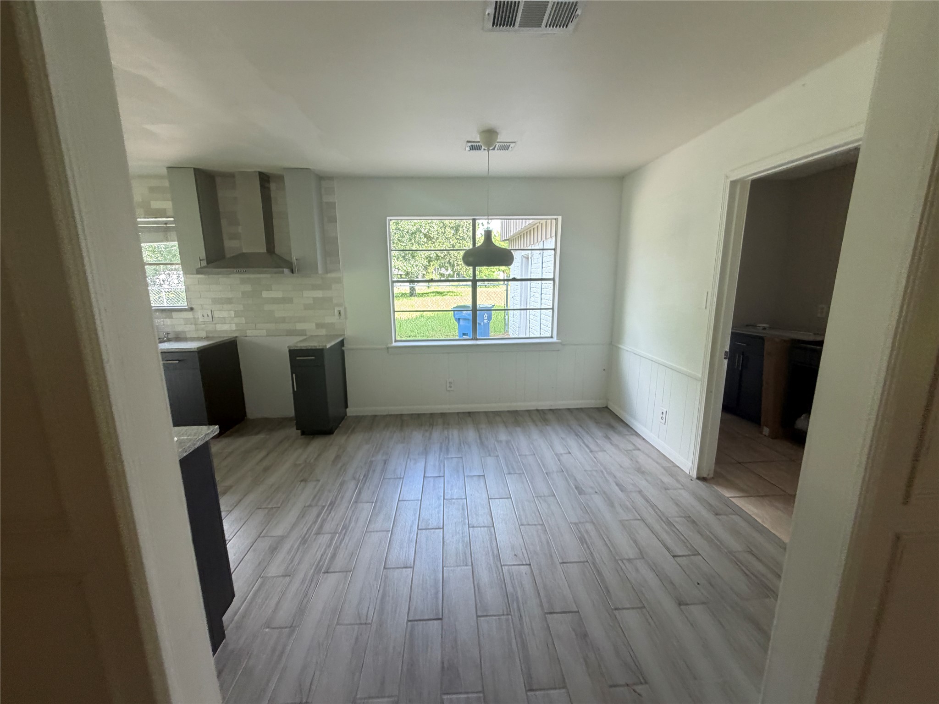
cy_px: 352
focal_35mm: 14
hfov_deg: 102.1
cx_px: 470
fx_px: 380
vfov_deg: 85.7
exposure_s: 1/121
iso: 160
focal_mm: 2.22
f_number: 2.2
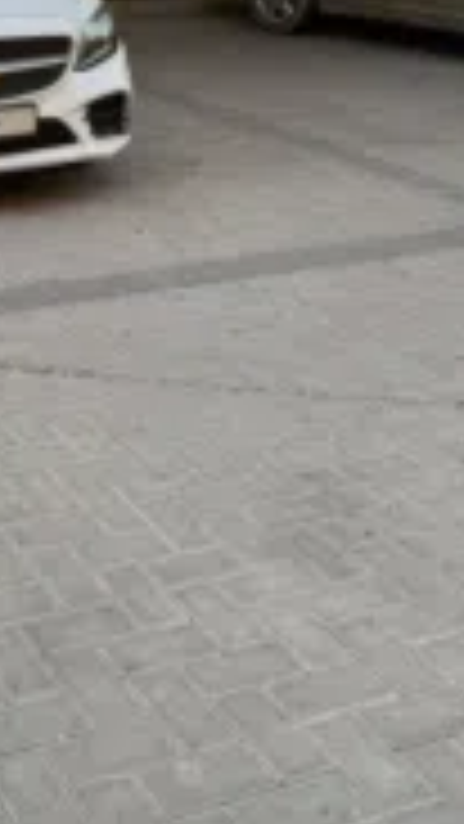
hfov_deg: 19.9
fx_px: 1246
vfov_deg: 35.0
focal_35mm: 57
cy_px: 126
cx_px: -77
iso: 80
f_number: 1.78
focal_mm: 6.76
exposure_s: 1/162
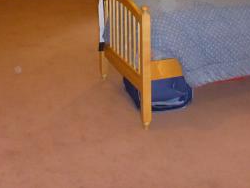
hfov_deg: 29.1
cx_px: 200
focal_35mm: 65
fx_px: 470
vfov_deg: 21.3
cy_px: -28
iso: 1000
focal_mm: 4.9
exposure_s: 1/60
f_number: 3.3
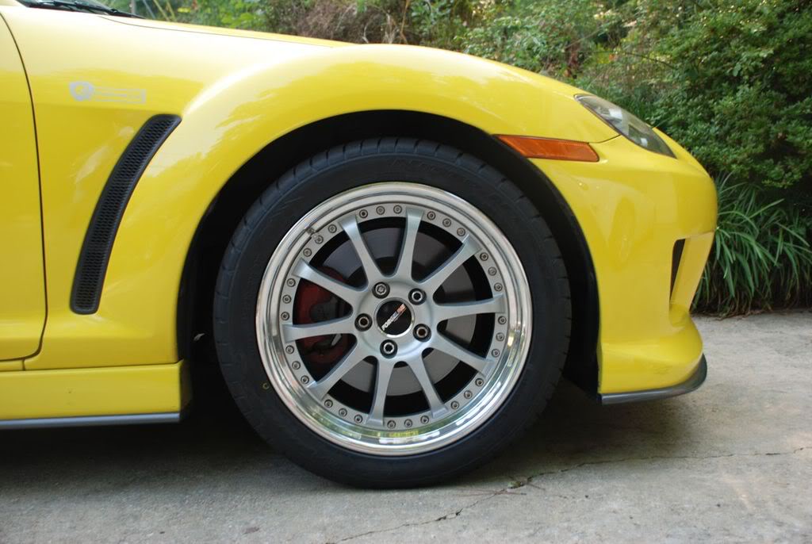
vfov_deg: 32.0
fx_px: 949
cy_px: 272
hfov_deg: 46.3
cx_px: 406
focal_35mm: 42
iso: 100
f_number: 4
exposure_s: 1/40
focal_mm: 28
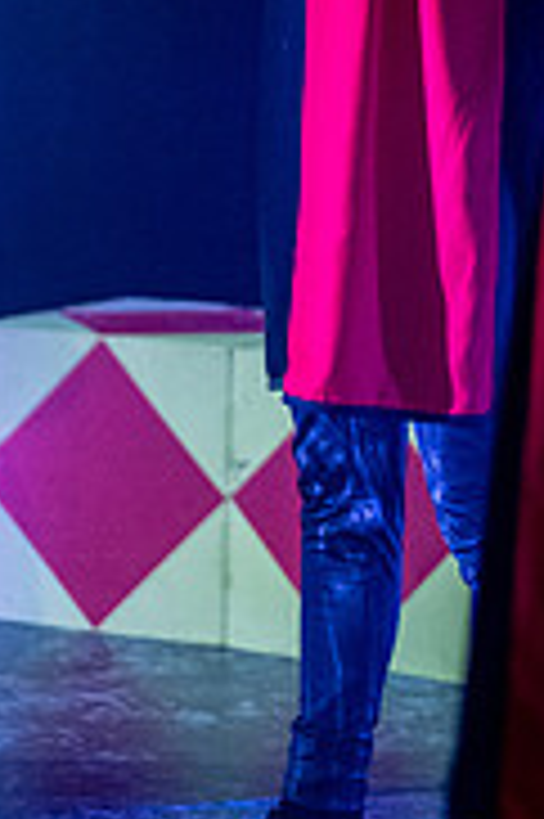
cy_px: -54
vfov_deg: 9.8
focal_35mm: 208
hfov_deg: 6.6
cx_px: 441
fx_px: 4723
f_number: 1.6
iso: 4000
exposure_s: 1/250
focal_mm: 56
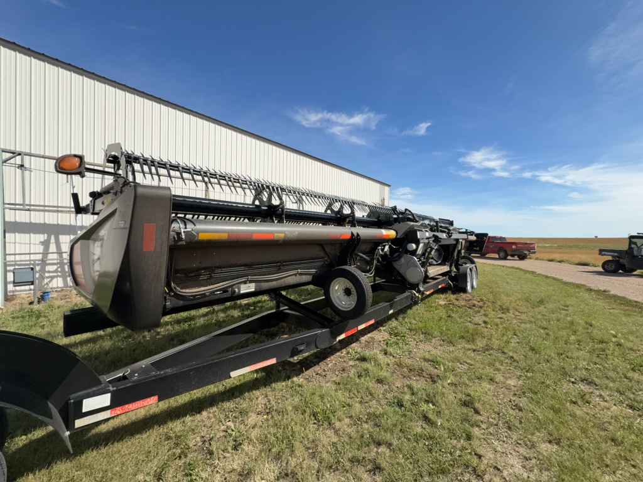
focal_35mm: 14
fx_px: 260
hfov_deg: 102.1
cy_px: 241
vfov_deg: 85.7
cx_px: 322
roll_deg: -1.1
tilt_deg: -2.1
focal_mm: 2.22
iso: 20
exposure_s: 1/1183
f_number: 2.2
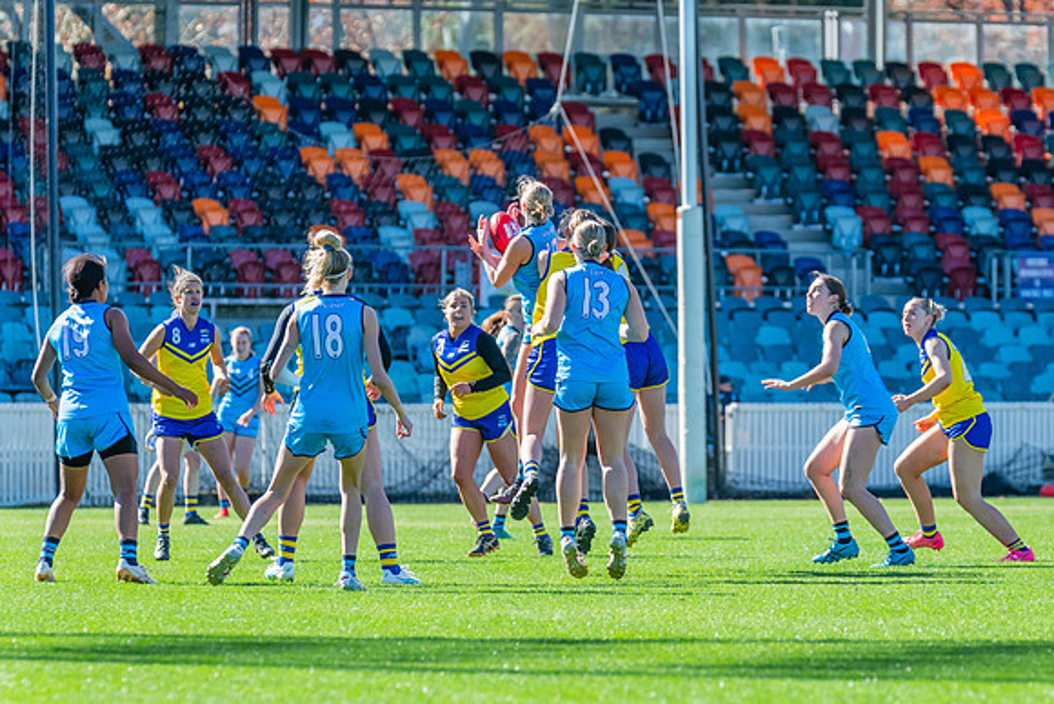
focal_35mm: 336
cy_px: 354
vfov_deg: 4.1
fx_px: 9841
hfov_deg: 6.1
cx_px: 577
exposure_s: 1/1250
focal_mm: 290
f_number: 6.3
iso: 800
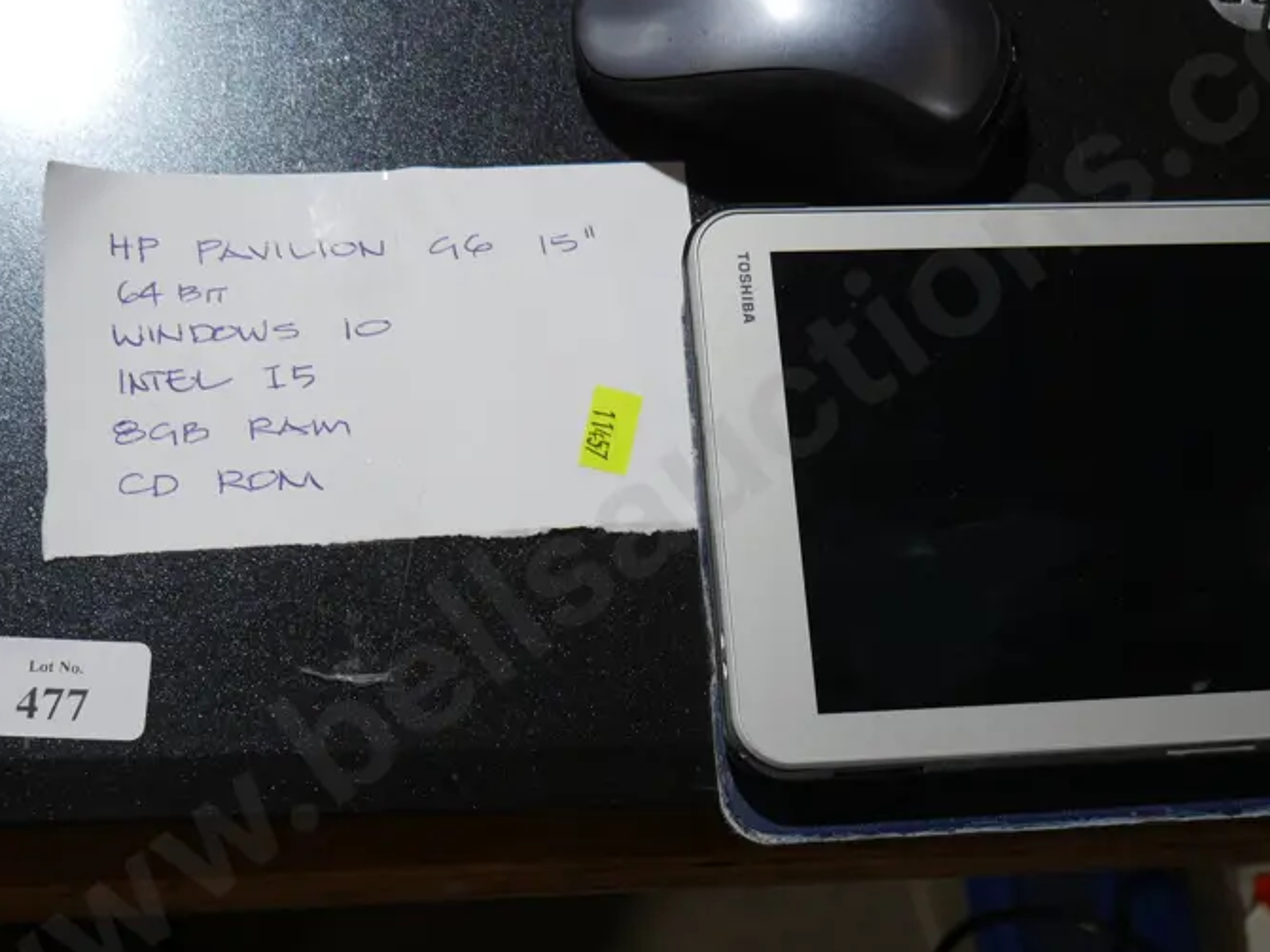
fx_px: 2128
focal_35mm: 58
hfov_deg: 33.2
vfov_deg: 25.2
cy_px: 460
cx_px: 729
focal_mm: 19
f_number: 4.1
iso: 200
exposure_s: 1/80
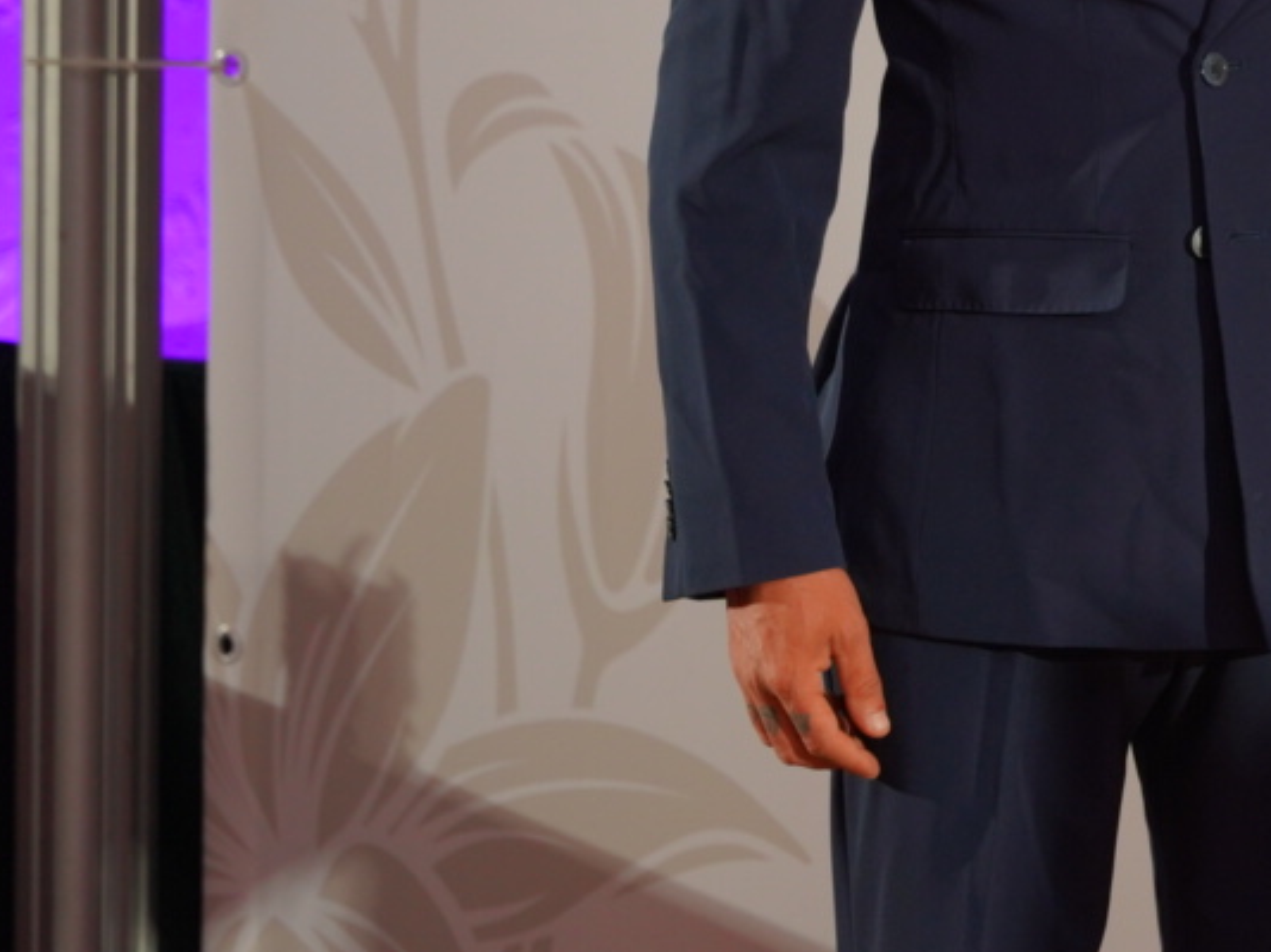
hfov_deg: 9.5
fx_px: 7487
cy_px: -50
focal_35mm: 204
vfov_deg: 7.2
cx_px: 1659
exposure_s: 1/200
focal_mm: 70
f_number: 2.8
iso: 800
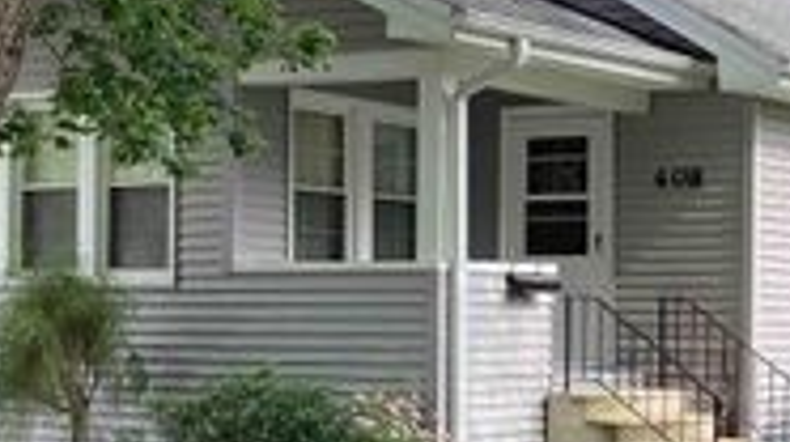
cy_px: 325
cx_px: 765
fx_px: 1904
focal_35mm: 91
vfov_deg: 13.2
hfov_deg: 22.6
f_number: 2.4
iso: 25
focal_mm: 3.3
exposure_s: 1/102
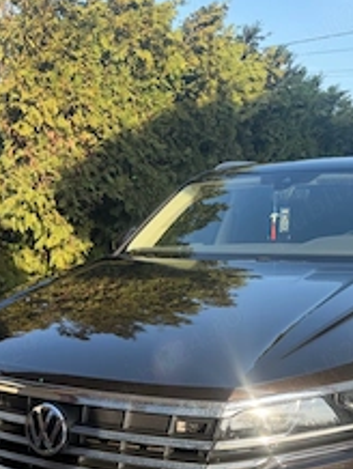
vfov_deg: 40.8
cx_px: 215
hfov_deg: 32.8
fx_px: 597
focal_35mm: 44
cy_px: 385
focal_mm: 6.76
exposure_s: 1/1032
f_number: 1.78
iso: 100
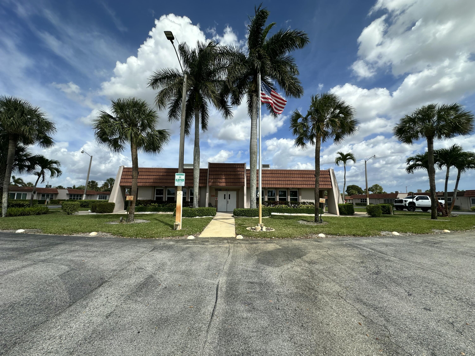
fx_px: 192
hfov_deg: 102.1
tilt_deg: +7.3
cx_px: 238
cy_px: 178
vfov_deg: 85.7
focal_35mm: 14
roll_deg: -0.7
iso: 50
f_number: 2.2
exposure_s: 1/2747
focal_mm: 2.22
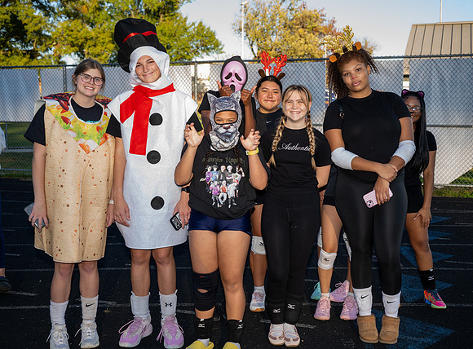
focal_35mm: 43
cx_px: 255
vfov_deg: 33.5
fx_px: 580
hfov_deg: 44.3
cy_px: 165
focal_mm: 37
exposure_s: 1/200
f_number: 3.5
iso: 100
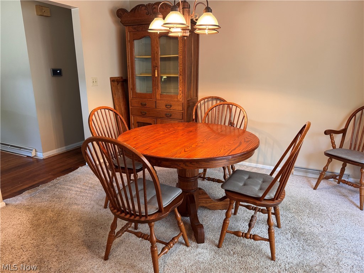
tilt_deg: -15.4
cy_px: 136
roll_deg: +0.3
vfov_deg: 56.8
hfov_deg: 71.6
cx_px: 182
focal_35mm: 24
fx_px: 252
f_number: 1.78
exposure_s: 1/60
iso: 250
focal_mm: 6.76
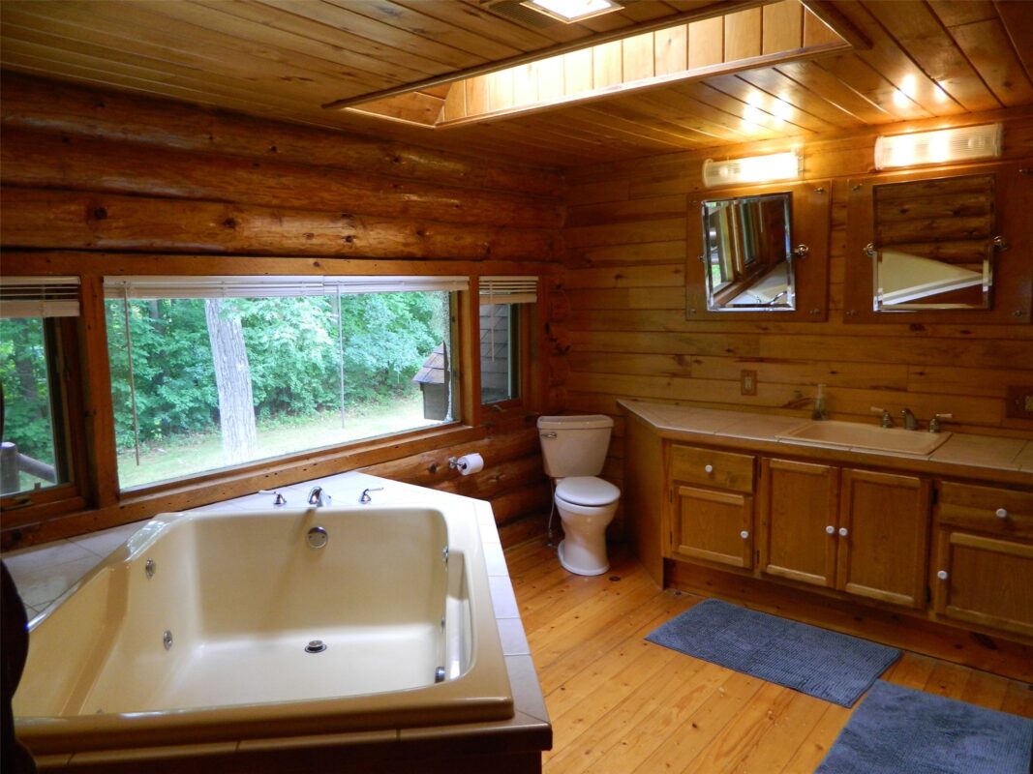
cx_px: 516
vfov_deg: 54.9
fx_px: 746
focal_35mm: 25
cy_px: 387
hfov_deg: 69.4
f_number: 3.1
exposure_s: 1/30
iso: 200
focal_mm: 4.5
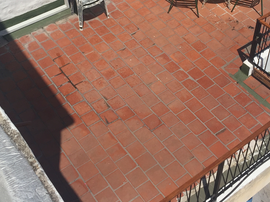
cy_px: 17
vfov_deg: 24.8
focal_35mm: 57
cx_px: 157
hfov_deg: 33.7
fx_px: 444
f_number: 2.2
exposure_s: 1/5650
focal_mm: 4.15
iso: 32
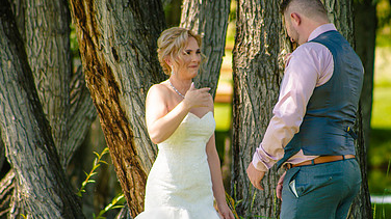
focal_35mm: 485
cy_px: 125
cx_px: 227
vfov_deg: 2.5
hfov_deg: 4.5
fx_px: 5026
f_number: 5.6
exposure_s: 1/320
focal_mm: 300
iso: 400
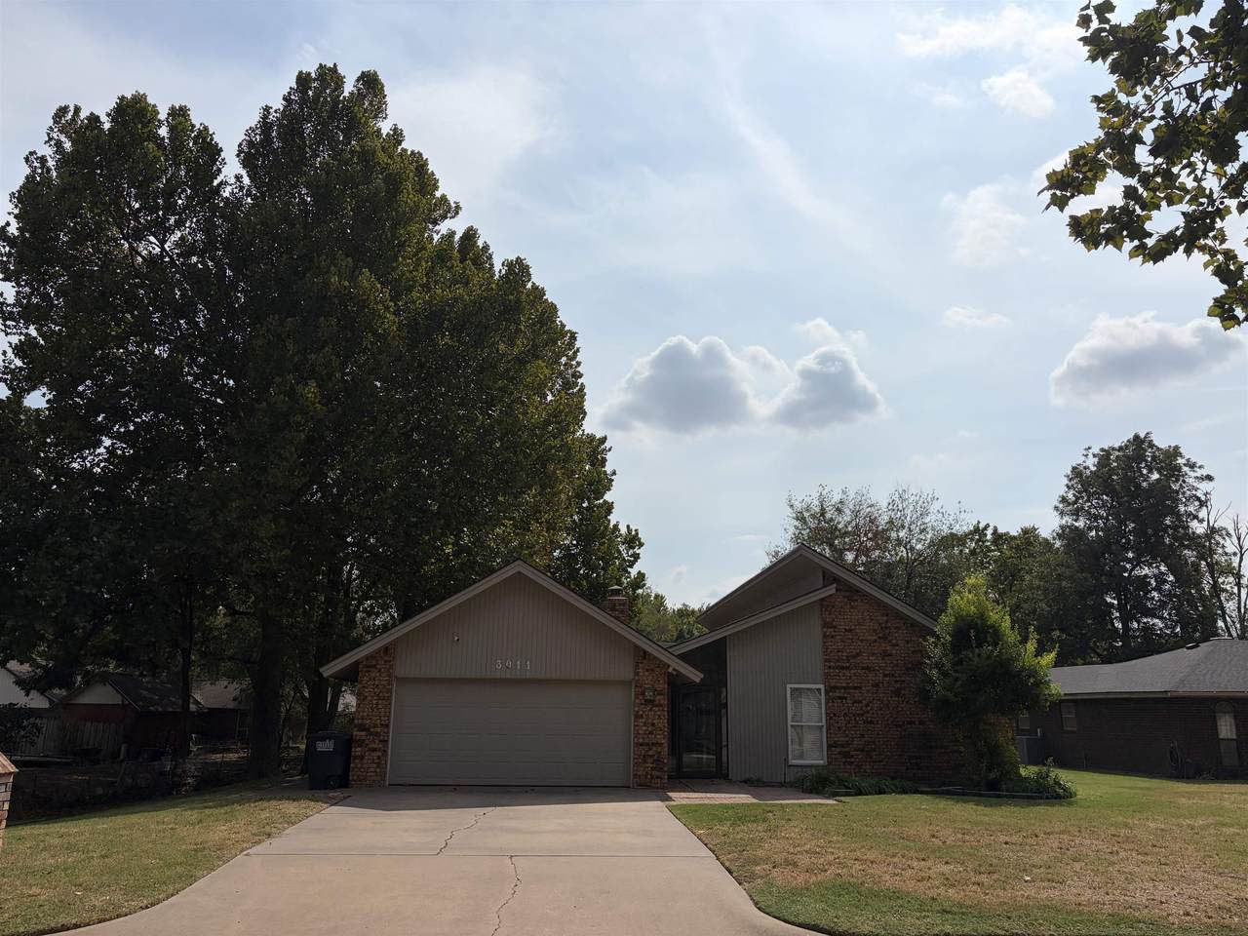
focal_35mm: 26
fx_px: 937
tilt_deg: +15.5
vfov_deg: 53.1
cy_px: 468
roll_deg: -1.7
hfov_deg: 67.3
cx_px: 624
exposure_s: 1/18519
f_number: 1.6
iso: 50
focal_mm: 5.96
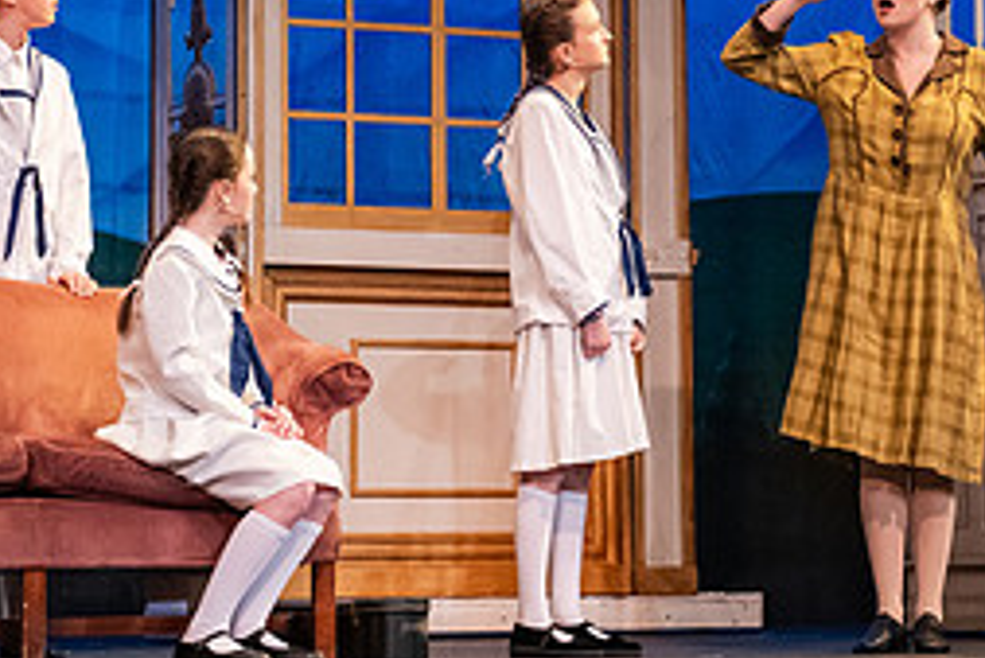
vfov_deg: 10.3
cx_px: 518
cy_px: 29
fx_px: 3641
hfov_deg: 15.4
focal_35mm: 133
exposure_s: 1/200
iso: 3200
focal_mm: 58
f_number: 3.2
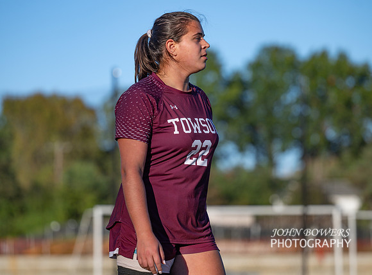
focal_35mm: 157
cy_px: 124
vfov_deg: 9.3
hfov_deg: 12.6
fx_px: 1682
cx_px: 186
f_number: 2.8
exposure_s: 1/2000
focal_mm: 130
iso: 125
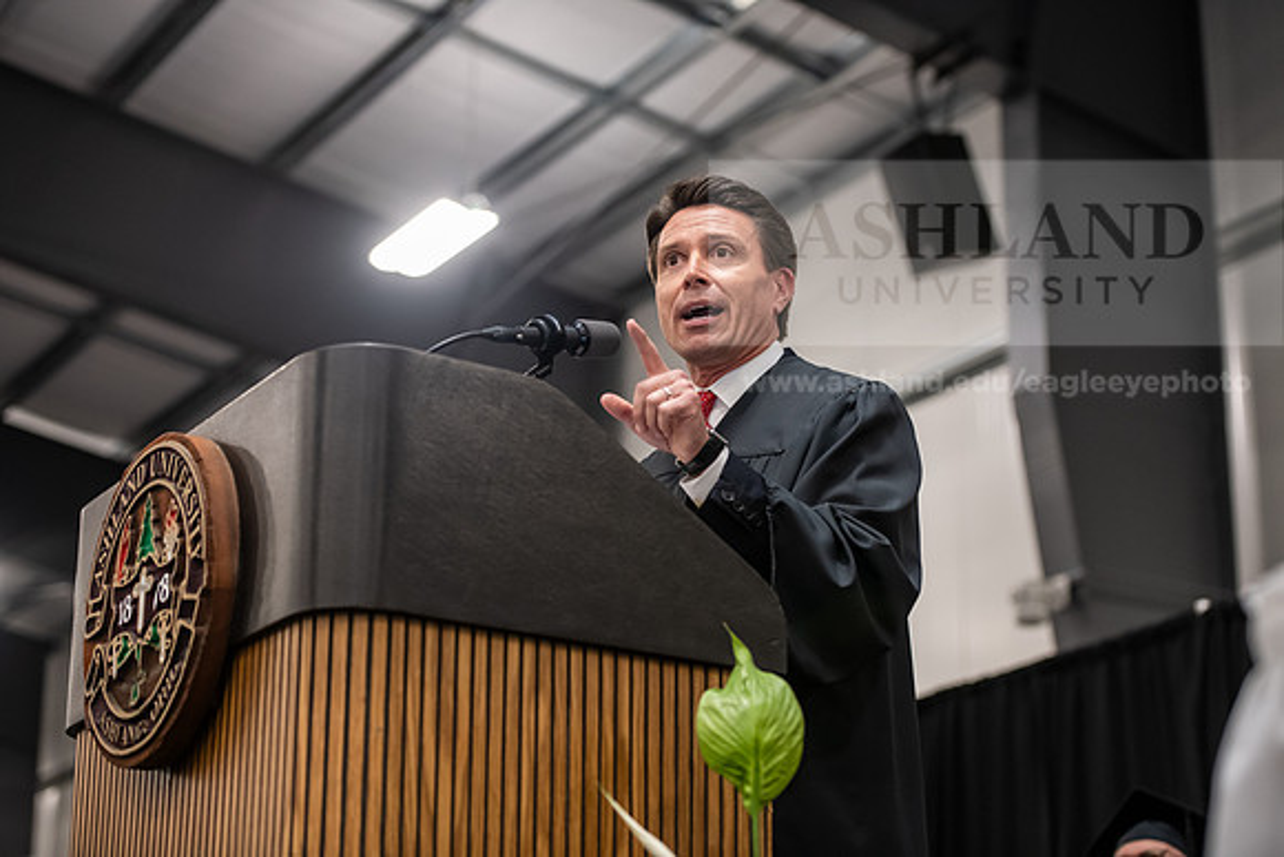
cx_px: 642
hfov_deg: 28.8
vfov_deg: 19.5
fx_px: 2497
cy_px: 428
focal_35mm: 70
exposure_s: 1/200
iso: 3200
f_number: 3.2
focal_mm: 70
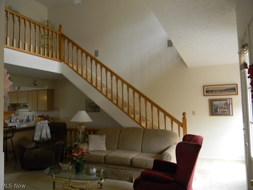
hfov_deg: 63.4
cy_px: 95
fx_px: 205
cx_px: 126
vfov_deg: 49.7
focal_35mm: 28
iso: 248
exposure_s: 1/30
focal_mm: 5
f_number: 3.5
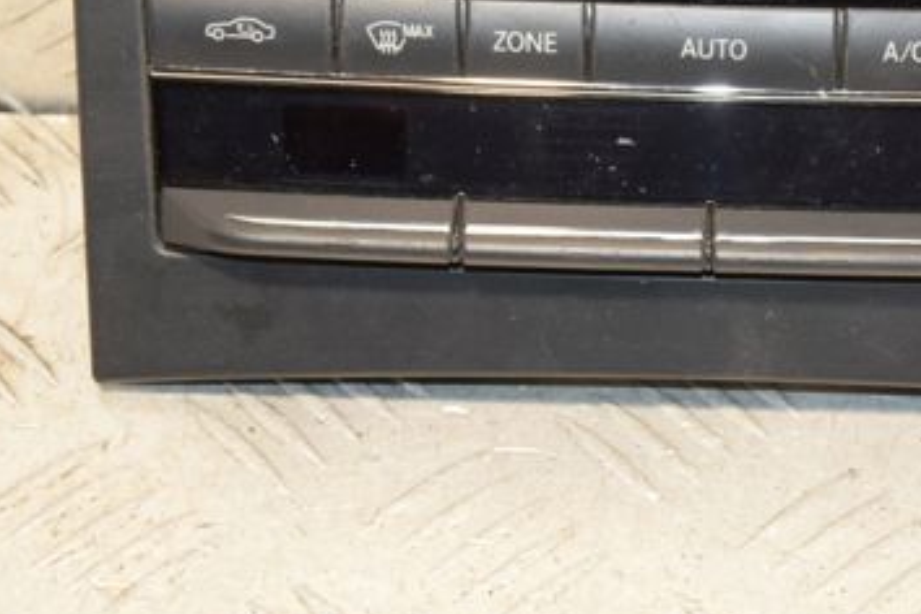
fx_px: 4298
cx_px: 723
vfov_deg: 8.1
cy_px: 83
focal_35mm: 168
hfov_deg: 12.2
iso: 1600
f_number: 5.6
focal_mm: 62
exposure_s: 1/125
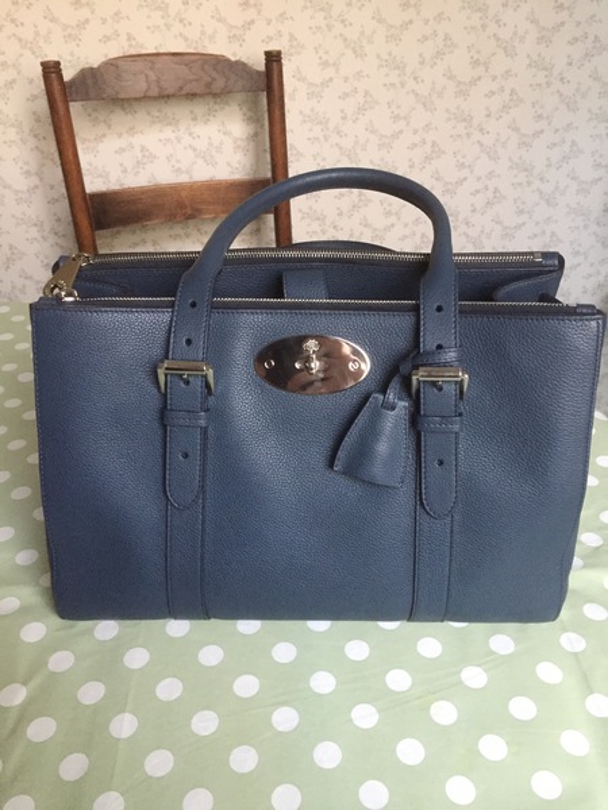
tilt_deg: -34.1
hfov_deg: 48.2
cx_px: 304
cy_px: 405
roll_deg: -0.6
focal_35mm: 29
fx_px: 679
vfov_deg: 61.7
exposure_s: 1/17
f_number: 2.2
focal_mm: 4.15
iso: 400
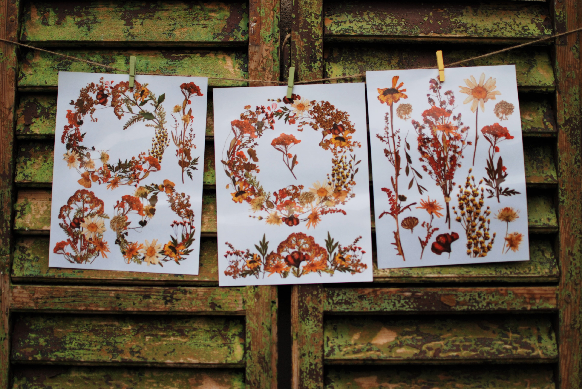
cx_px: 291
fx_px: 850
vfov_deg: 25.8
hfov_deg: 37.8
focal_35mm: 52
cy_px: 194
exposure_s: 1/320
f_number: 2
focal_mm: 35
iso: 100
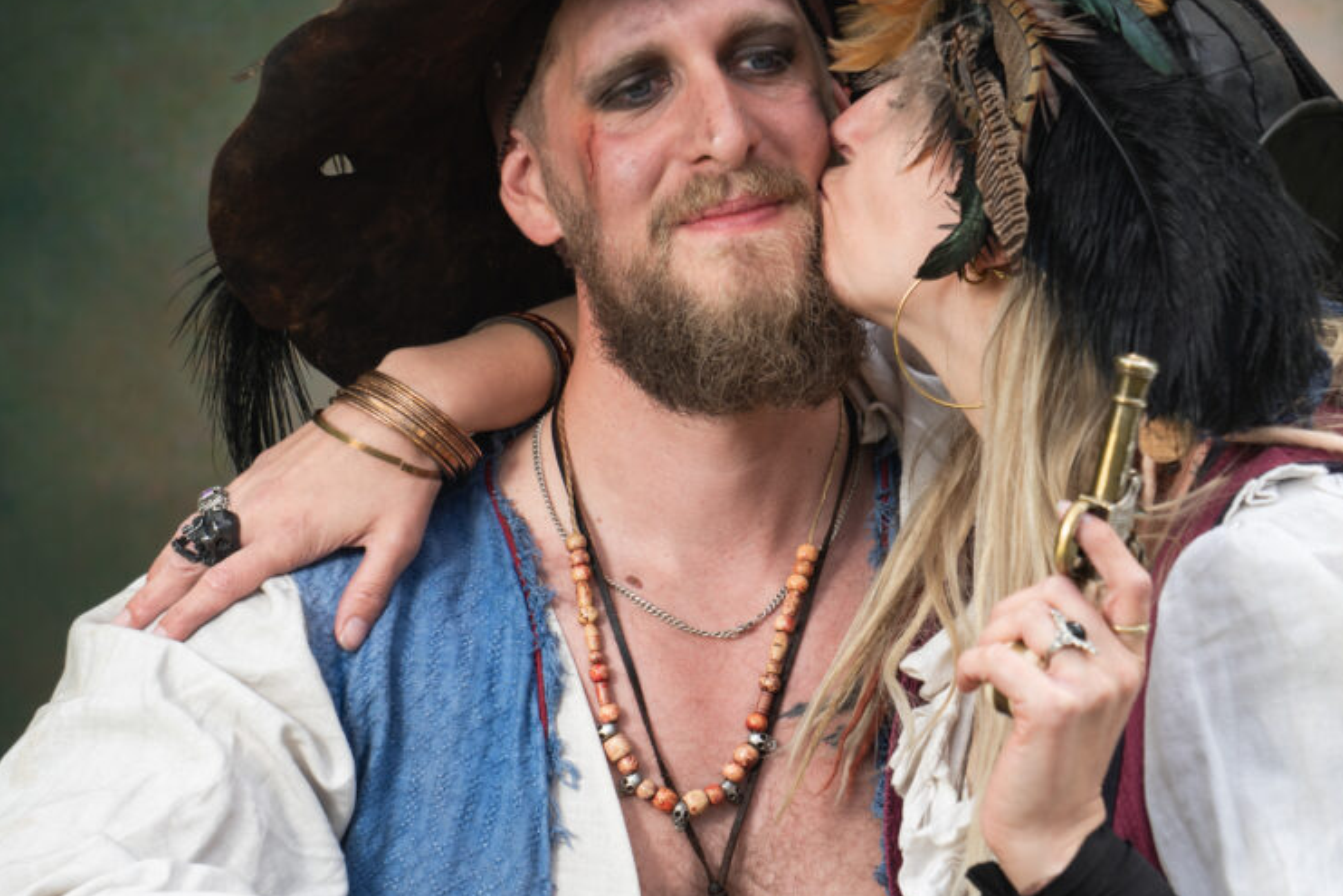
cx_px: 719
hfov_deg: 14.5
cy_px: 340
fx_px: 5261
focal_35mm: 141
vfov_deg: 9.7
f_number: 5.6
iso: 100
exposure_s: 1/200
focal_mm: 73
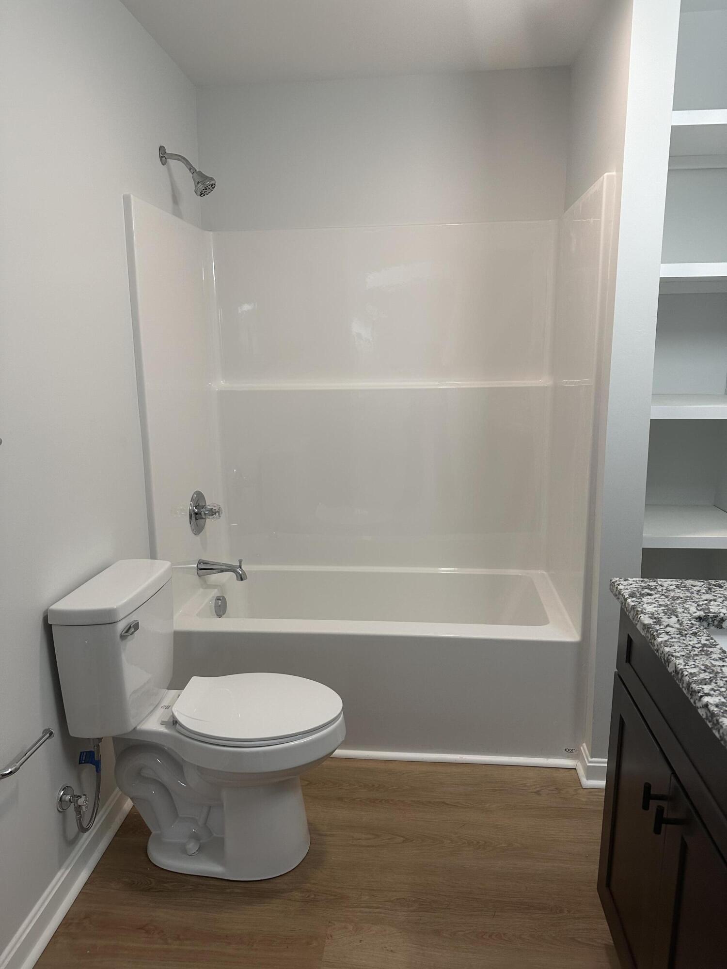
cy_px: 484
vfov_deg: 71.6
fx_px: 672
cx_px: 364
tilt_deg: -11.8
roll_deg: -2.2
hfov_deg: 56.8
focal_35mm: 24
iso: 125
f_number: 1.78
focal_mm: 6.86
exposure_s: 1/120
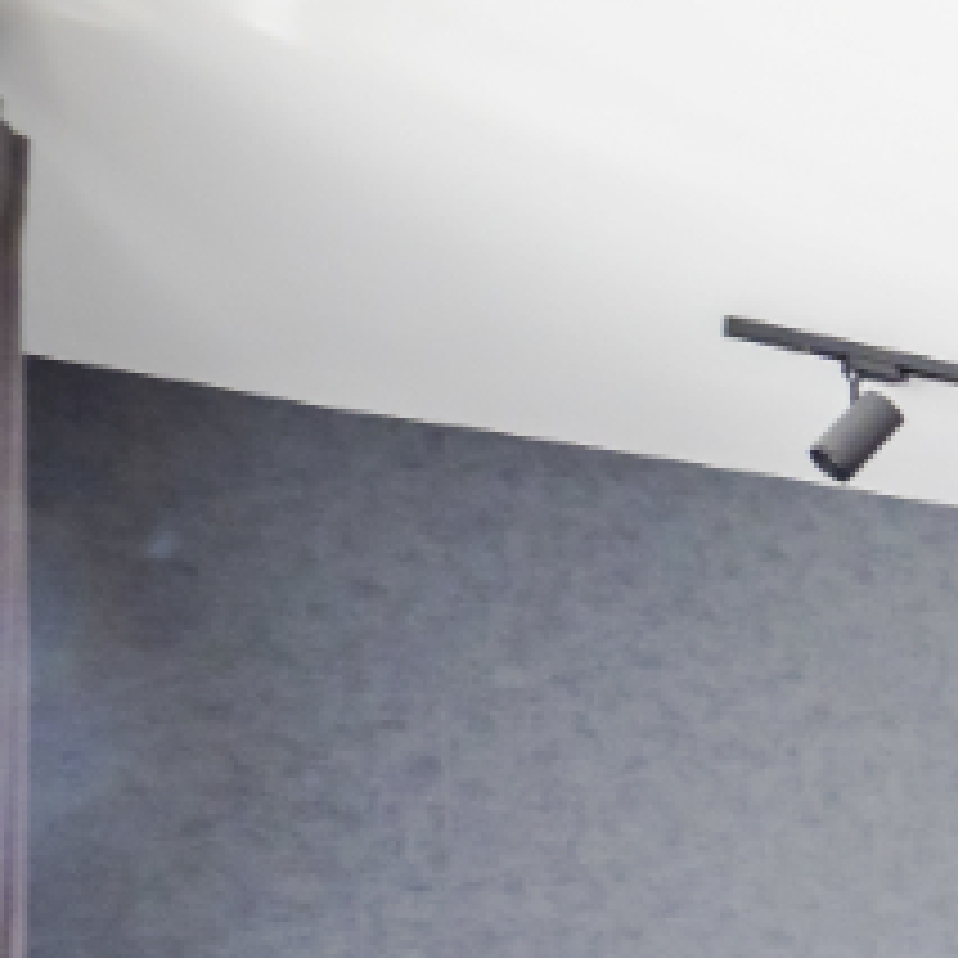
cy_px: 1057
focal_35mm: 58
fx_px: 1816
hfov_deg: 17.3
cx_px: 2069
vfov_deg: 27.1
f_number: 4
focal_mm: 7
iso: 400
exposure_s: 1/20
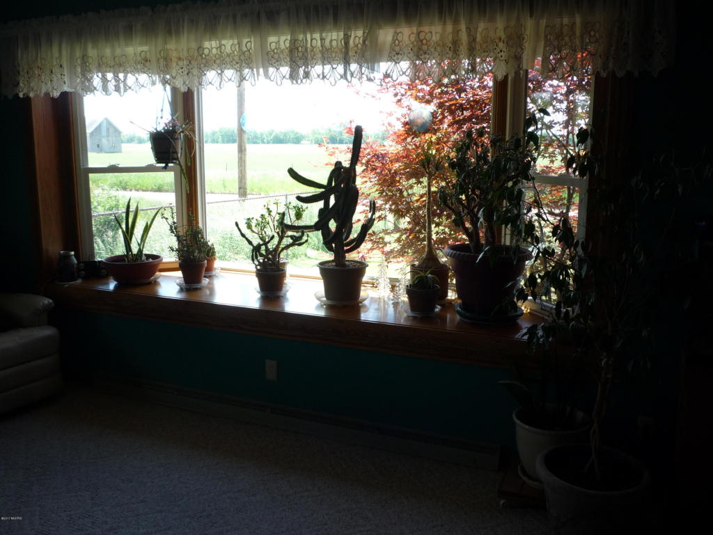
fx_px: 659
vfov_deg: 44.2
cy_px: 268
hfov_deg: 56.8
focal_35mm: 32
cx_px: 356
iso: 100
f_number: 3.3
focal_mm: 5.2
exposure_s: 1/80
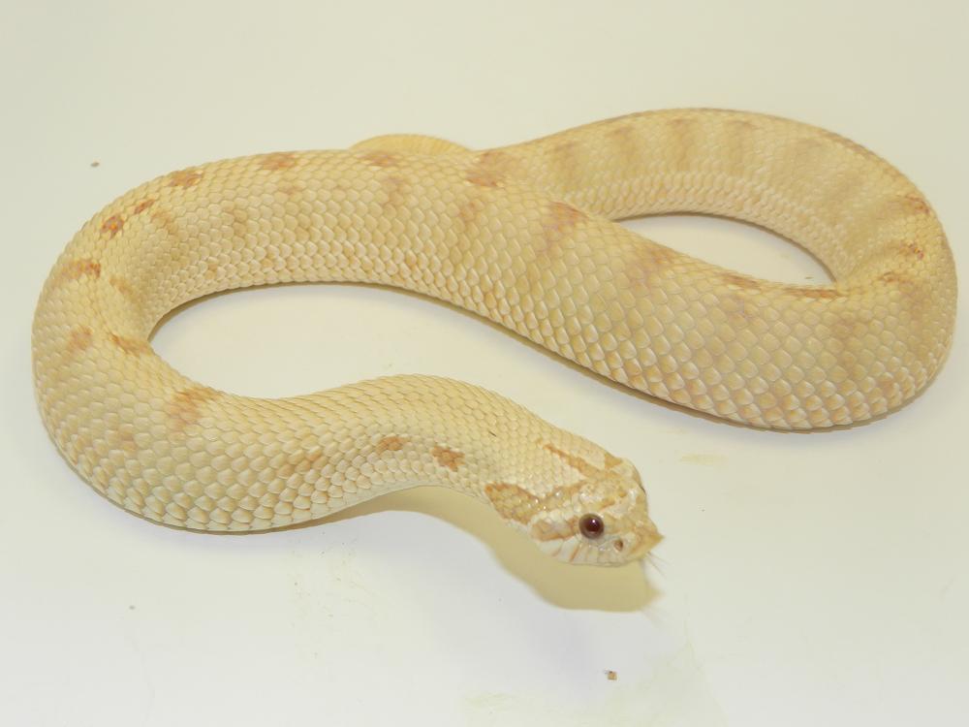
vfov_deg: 27.5
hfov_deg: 36.2
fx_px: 1484
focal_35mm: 53
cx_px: 484
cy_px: 364
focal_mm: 9.4
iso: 180
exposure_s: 1/30
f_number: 4.4
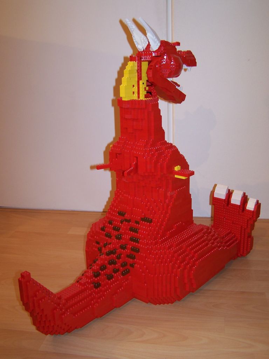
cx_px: 134
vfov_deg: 49.0
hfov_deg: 37.7
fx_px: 394
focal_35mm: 38
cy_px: 180
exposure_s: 1/2
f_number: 2.8
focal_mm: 6.3
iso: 80
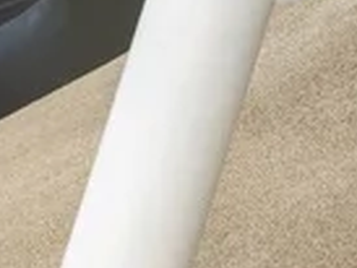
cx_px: 1042
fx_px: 3004
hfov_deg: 6.3
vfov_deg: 4.9
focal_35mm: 291
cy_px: -476
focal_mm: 50
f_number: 13
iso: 640
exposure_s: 1/125
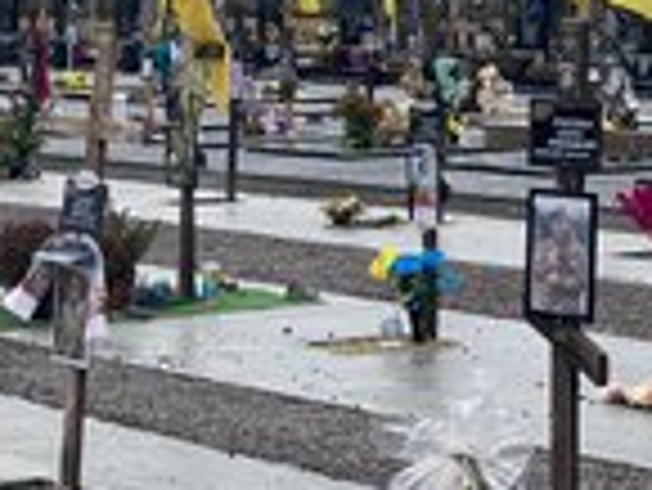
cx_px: 193
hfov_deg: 13.8
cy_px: 216
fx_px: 2696
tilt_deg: -4.0
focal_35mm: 143
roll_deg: -0.6
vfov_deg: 10.4
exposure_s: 1/384
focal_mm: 6
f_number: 2
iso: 20
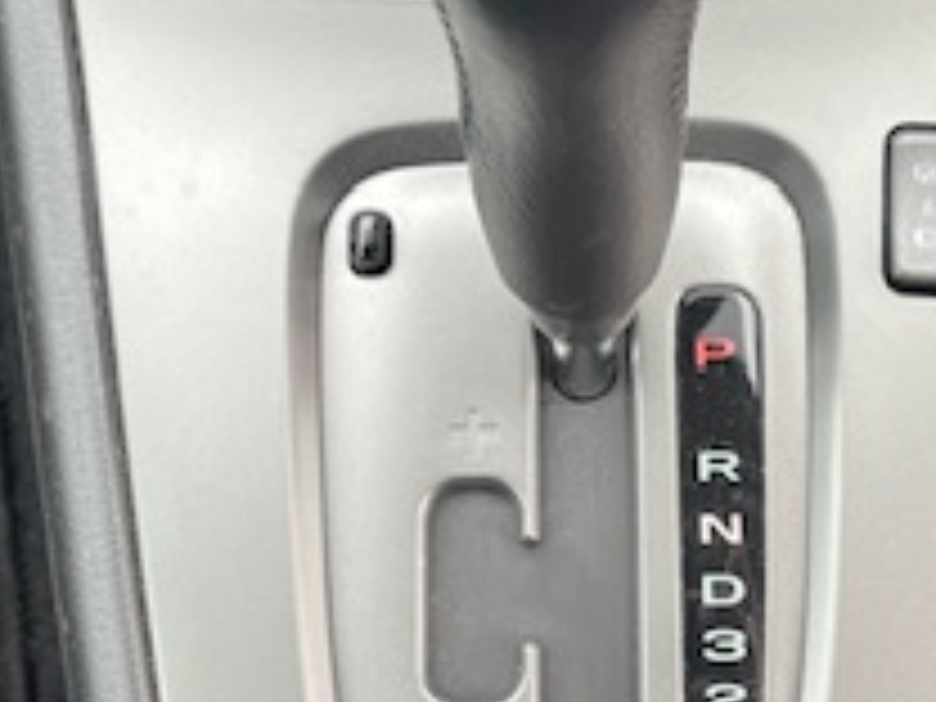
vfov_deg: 18.3
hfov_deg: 24.3
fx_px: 2163
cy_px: 189
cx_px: 608
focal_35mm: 80
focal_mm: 5.1
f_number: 1.6
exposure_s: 1/121
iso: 80
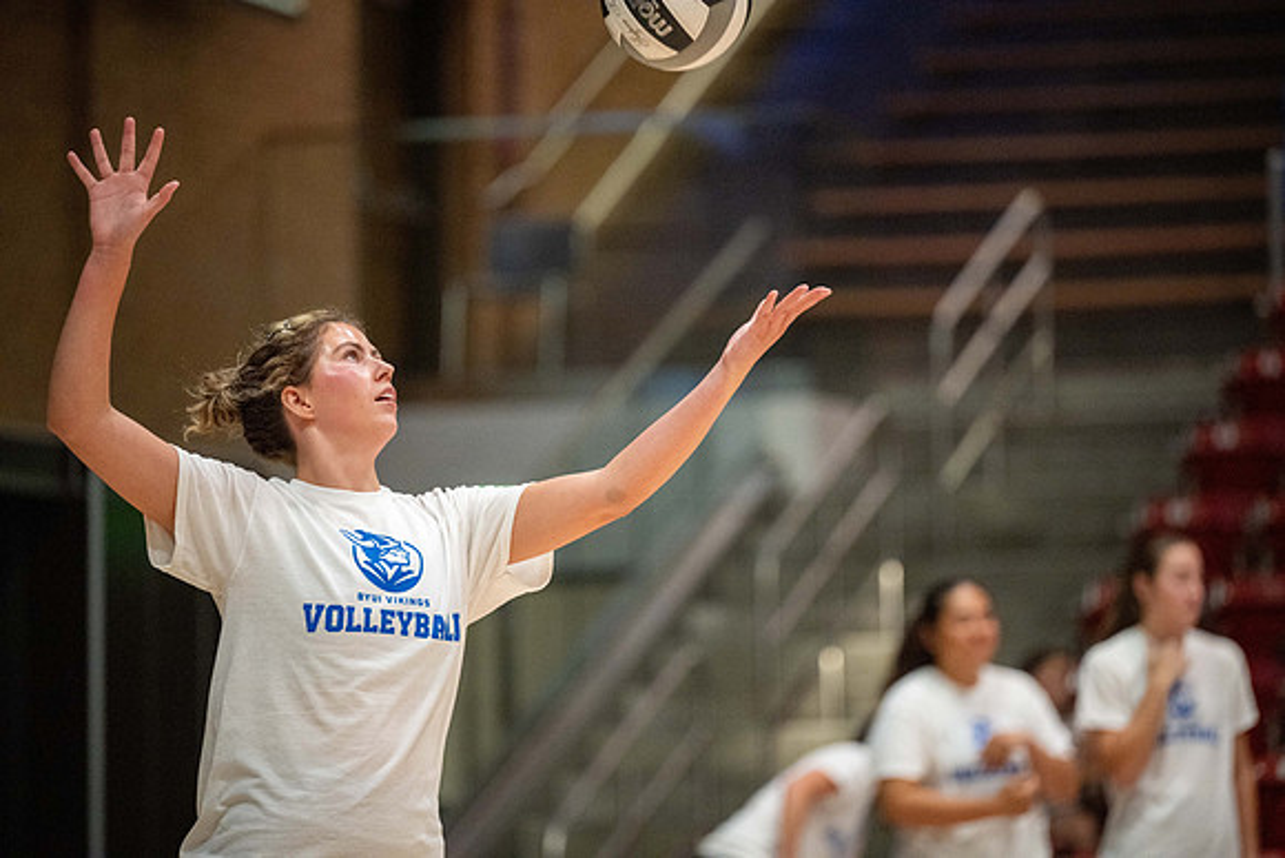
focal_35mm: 175
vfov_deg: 7.9
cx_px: 642
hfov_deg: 11.7
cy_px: 429
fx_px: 6248
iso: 5000
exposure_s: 1/640
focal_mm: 175
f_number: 2.8
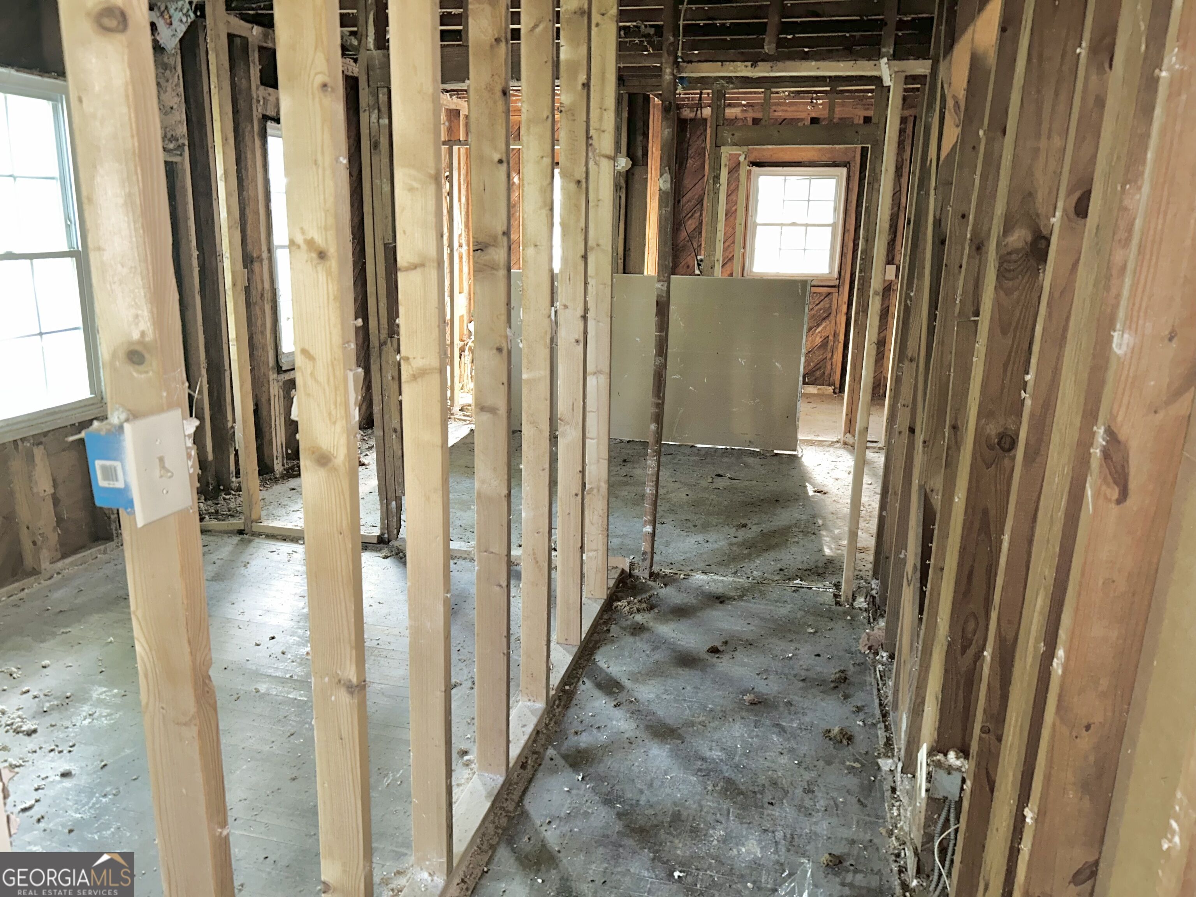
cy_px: 448
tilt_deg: -14.9
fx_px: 898
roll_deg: -0.3
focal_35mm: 26
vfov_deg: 53.1
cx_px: 598
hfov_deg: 67.3
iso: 100
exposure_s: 1/4
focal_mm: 5.7
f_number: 1.5
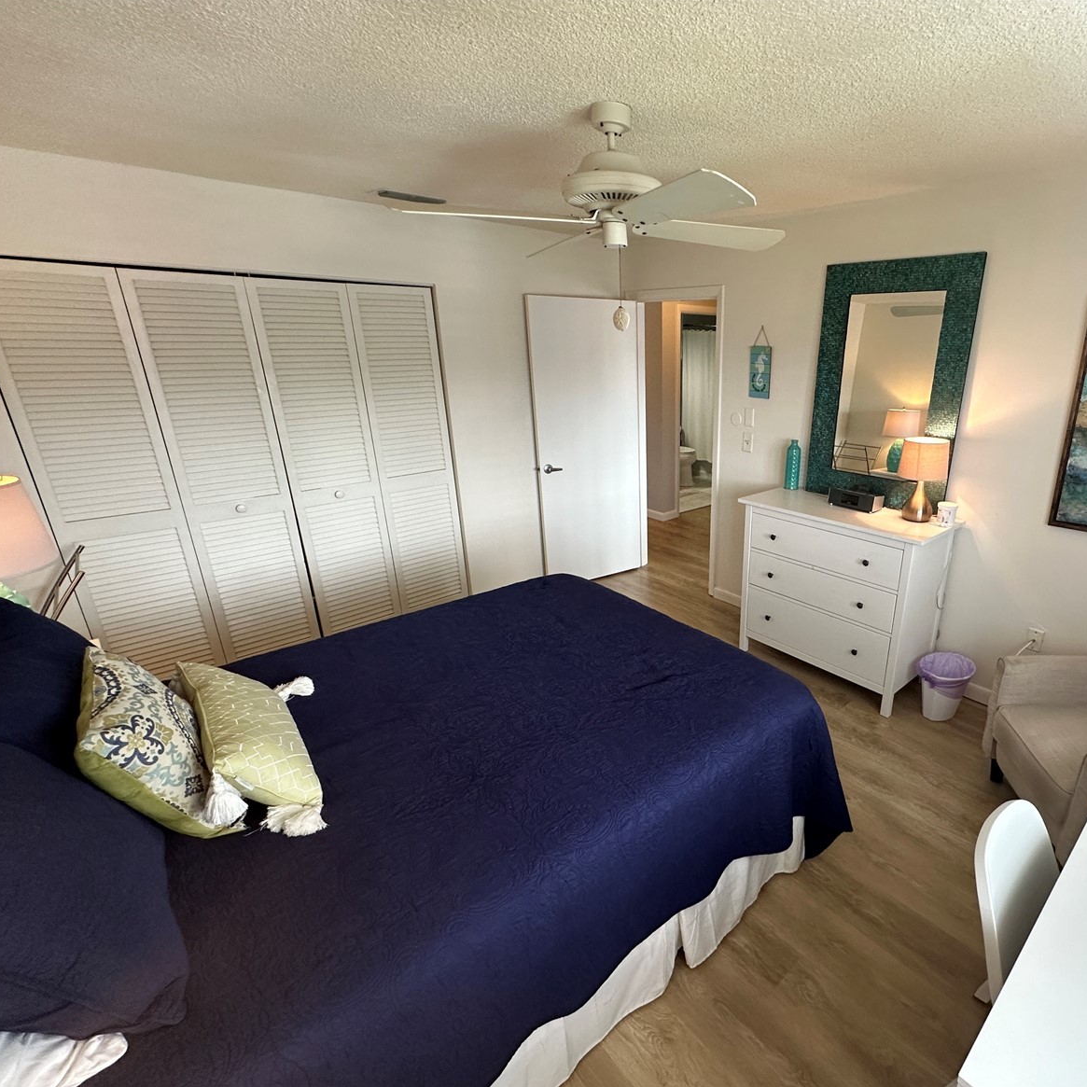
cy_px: 558
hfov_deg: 82.0
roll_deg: -0.8
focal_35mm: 17
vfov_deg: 83.9
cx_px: 693
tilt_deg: -19.0
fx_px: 604
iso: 200
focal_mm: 2.22
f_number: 2.2
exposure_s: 1/120
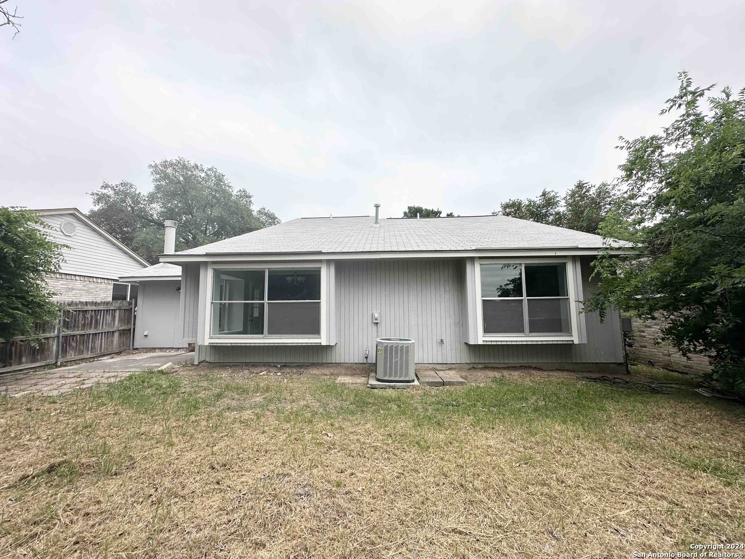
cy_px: 280
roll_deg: -0.2
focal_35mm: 14
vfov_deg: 85.7
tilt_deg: +5.2
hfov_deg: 102.1
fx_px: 301
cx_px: 372
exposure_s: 1/882
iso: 50
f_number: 2.2
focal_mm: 2.22
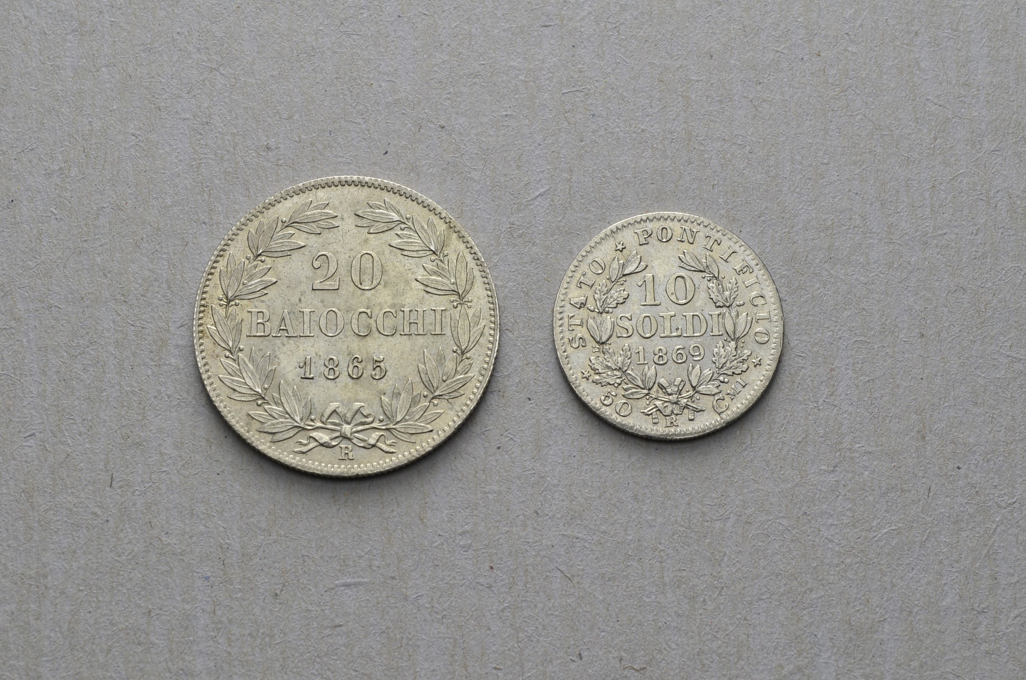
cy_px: 340
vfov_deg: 16.5
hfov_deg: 24.7
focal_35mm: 82
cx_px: 513
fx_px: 2346
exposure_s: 1/250
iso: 400
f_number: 14
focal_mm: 55
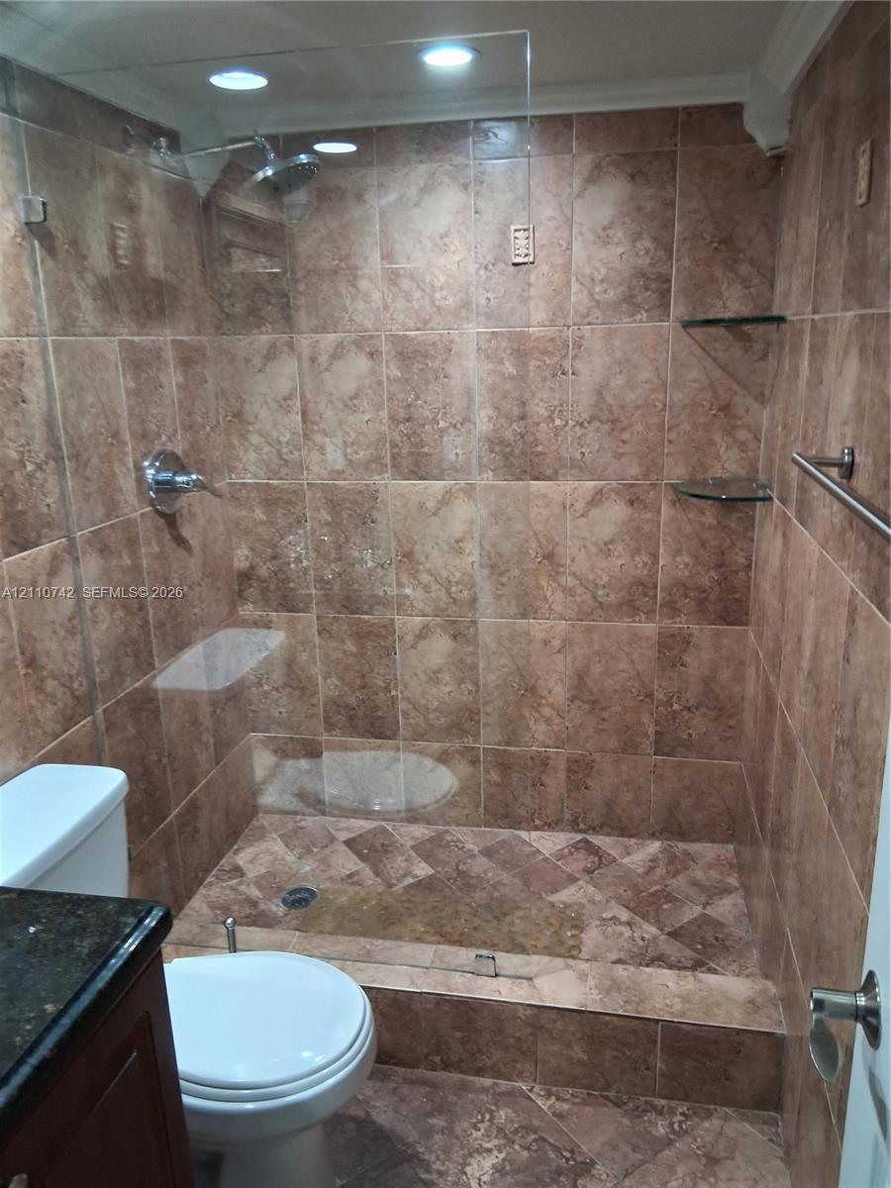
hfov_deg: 53.1
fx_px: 892
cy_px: 594
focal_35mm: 26
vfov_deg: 67.3
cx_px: 446
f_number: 1.8
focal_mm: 3.98
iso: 250
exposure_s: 1/50
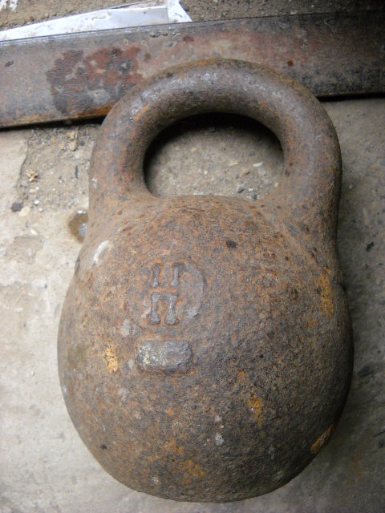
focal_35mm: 41
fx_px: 608
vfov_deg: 45.8
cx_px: 192
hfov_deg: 35.1
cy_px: 256
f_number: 3.1
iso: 475
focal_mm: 6.72
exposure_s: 1/88
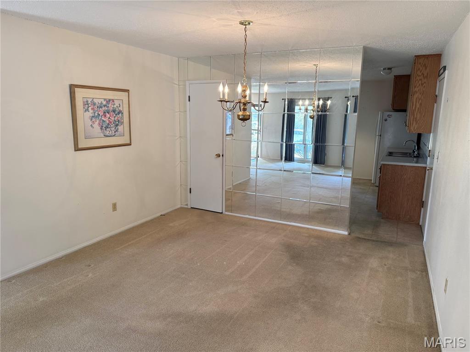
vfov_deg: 56.8
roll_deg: -1.0
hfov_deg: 71.6
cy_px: 176
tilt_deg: -9.2
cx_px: 235
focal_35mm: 24
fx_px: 326
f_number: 1.78
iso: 160
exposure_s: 1/120
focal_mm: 6.76
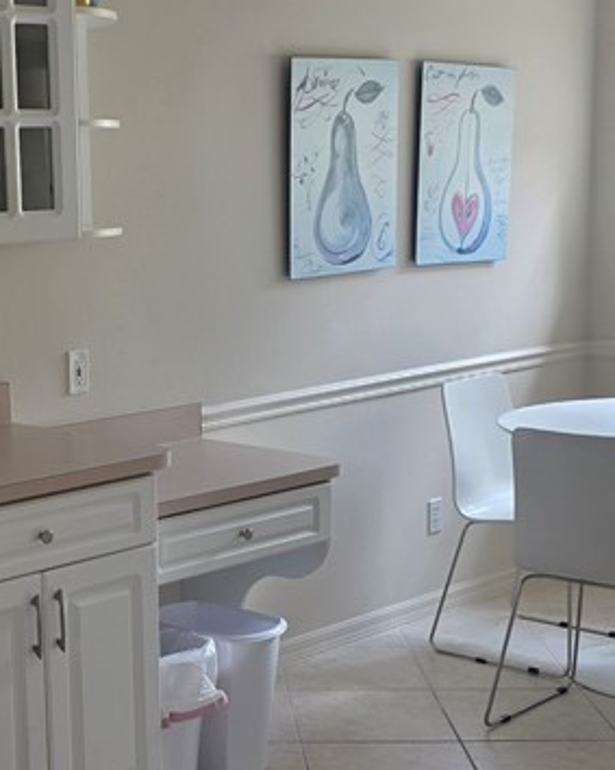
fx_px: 1480
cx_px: 93
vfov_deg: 29.1
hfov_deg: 23.0
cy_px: 459
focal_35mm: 65
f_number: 1.7
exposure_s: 1/180
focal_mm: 6.3
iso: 160
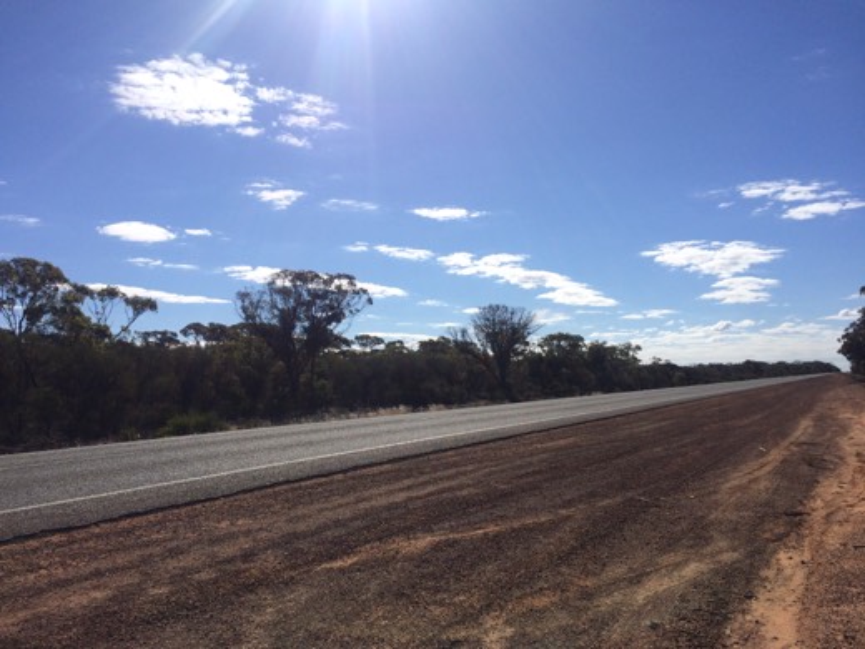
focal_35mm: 29
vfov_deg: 48.2
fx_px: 725
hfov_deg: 61.7
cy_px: 324
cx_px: 432
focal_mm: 4.15
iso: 32
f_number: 2.2
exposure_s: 1/5128
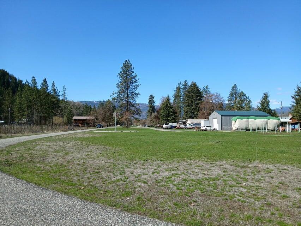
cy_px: 113
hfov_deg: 67.3
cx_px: 150
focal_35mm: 26
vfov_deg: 53.1
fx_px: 226
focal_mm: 3.98
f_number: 1.8
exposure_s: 1/471
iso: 20
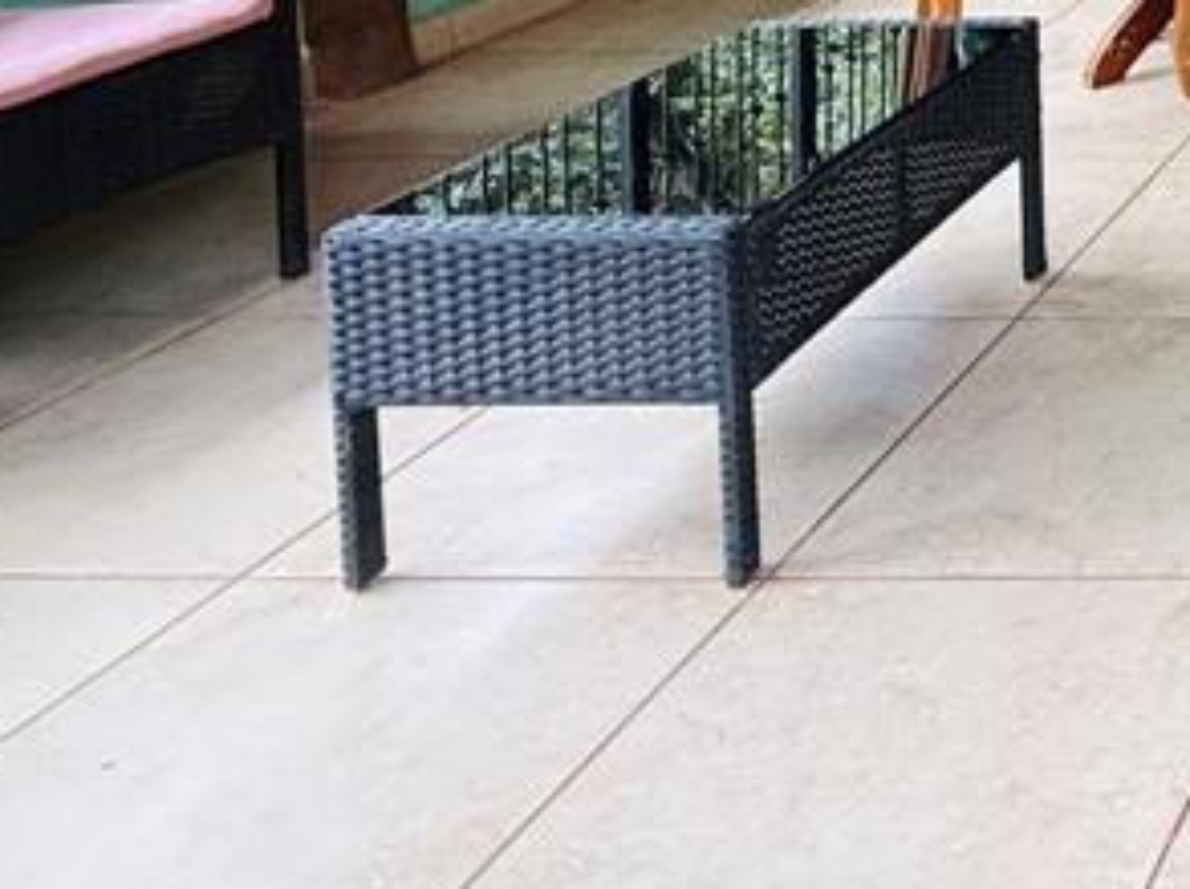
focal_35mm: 49
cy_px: -390
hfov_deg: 27.1
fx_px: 1682
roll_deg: +0.5
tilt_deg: -3.0
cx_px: 1791
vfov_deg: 24.2
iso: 125
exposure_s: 1/99
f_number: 2.2
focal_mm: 2.22
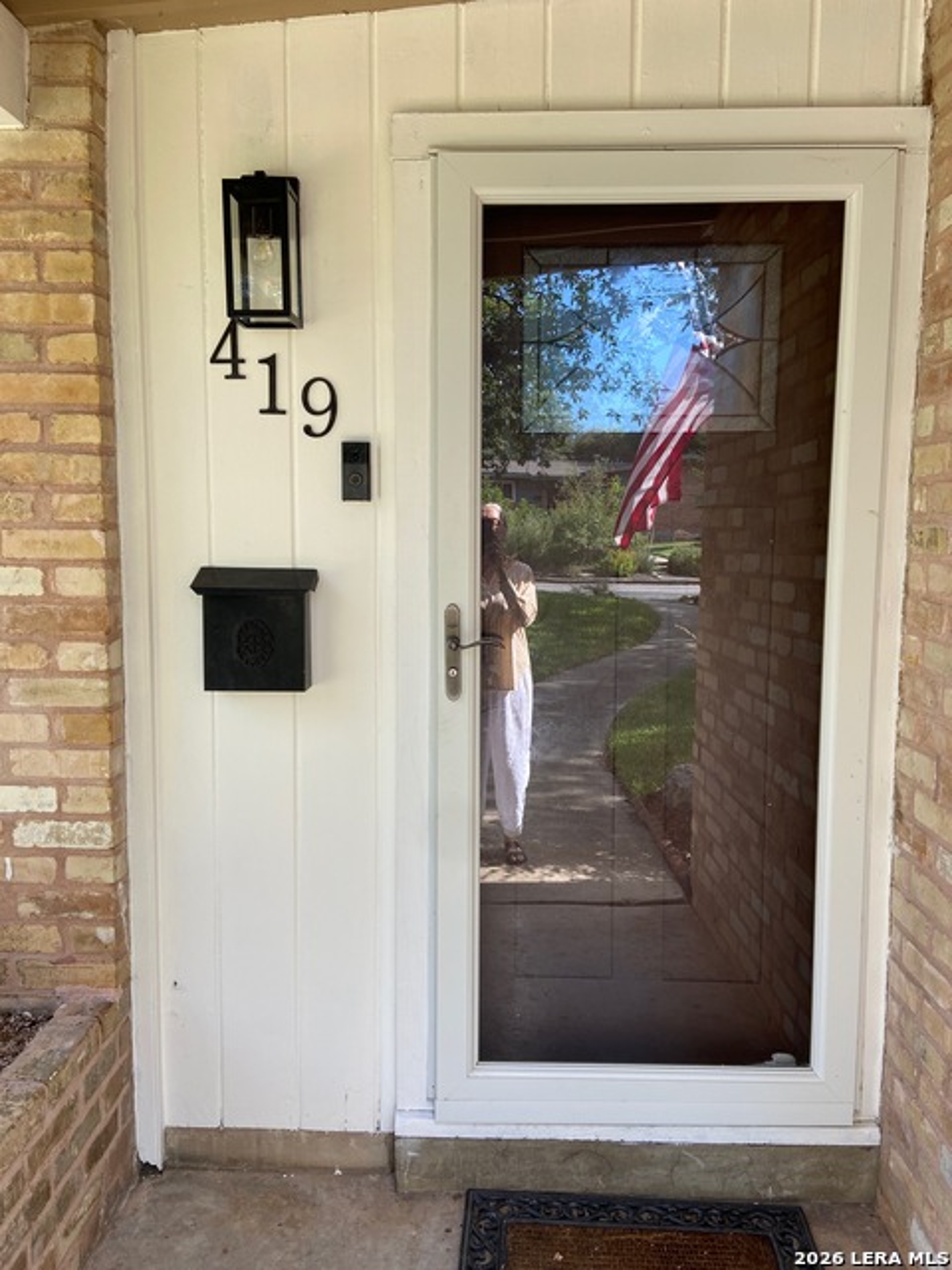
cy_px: 635
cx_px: 476
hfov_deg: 53.1
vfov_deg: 67.3
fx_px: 953
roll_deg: -0.9
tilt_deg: -7.6
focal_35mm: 26
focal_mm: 4.25
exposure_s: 1/151
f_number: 1.8
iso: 32
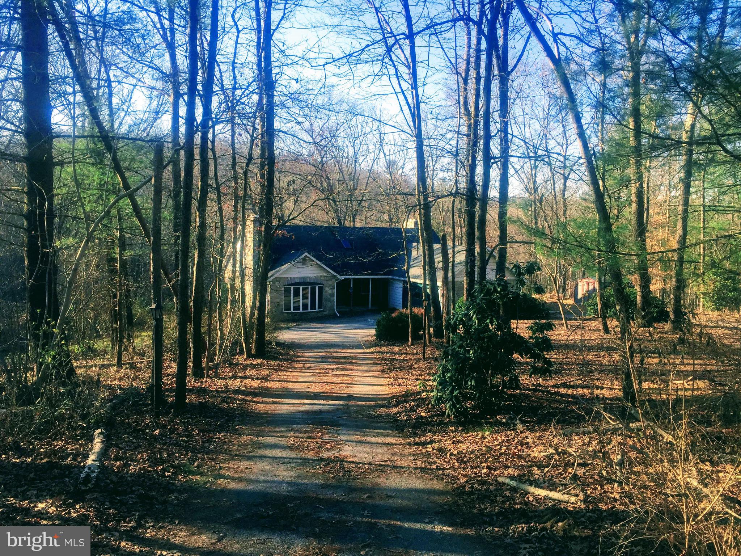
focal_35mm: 29
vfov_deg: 48.2
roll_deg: -1.8
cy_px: 278
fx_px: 621
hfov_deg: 61.7
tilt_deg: -4.4
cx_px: 370
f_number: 2.2
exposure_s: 1/482
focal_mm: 4.15
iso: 32
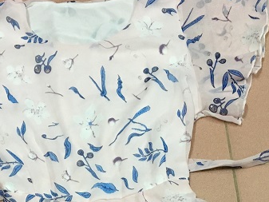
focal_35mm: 86
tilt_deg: -74.8
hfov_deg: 22.7
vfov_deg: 16.0
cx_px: 131
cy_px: 284
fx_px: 669
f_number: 2.2
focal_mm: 4.15
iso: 160
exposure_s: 1/33
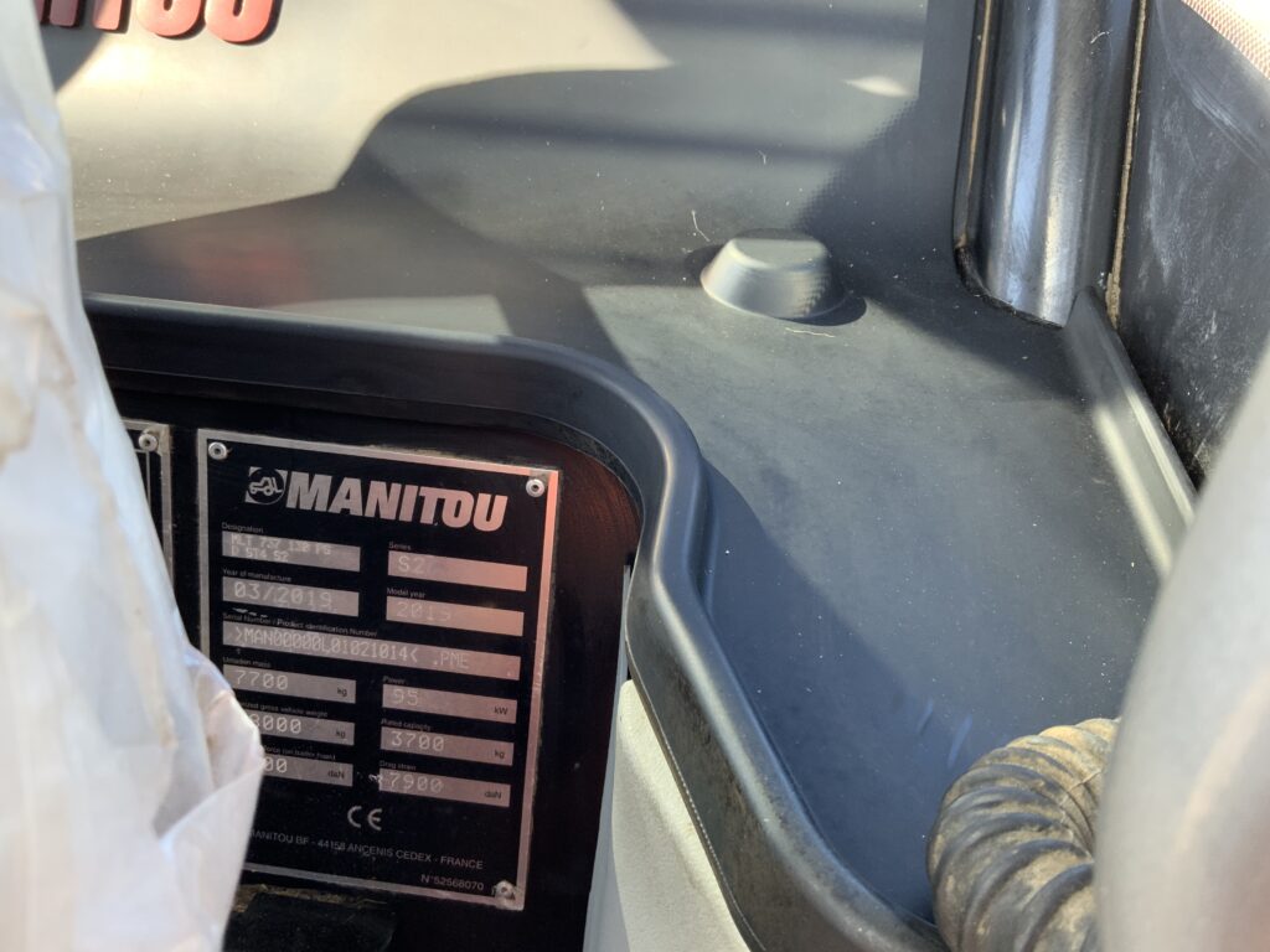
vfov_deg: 48.2
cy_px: 476
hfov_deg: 61.7
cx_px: 635
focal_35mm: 29
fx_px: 1064
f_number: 1.8
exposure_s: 1/122
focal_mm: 3
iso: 40
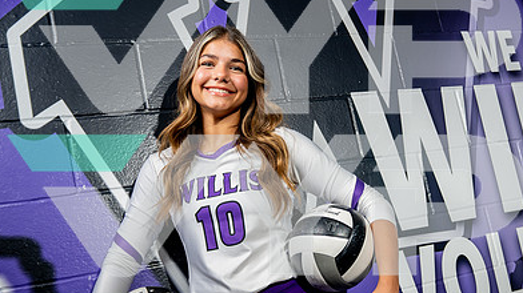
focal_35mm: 45
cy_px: 206
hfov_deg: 44.8
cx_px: 347
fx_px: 624
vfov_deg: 26.3
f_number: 4
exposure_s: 1/250
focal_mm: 29
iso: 200
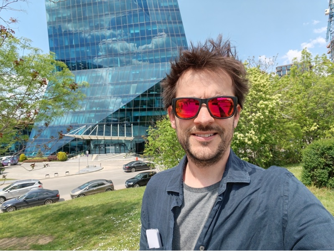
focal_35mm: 21
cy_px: 126
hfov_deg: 78.9
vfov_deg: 63.5
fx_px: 203
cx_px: 167
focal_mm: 3.09
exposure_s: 1/350
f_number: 2
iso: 50
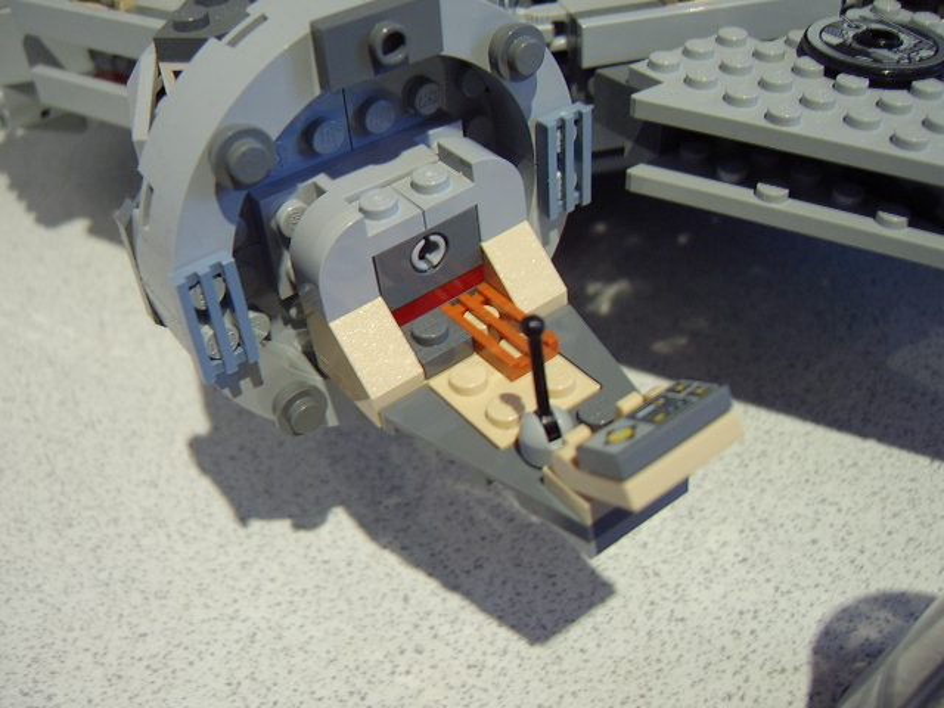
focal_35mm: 31
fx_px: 845
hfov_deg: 58.4
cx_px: 472
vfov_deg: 45.4
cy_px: 354
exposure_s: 1/14
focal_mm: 8.13
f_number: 2.7
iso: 100
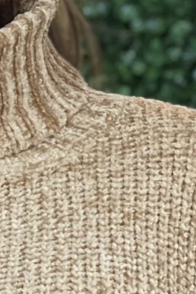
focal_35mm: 436
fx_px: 3563
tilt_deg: -0.6
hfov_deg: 3.1
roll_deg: +1.1
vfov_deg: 4.7
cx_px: -113
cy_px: 322
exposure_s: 1/120
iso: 160
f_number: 2.8
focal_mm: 9
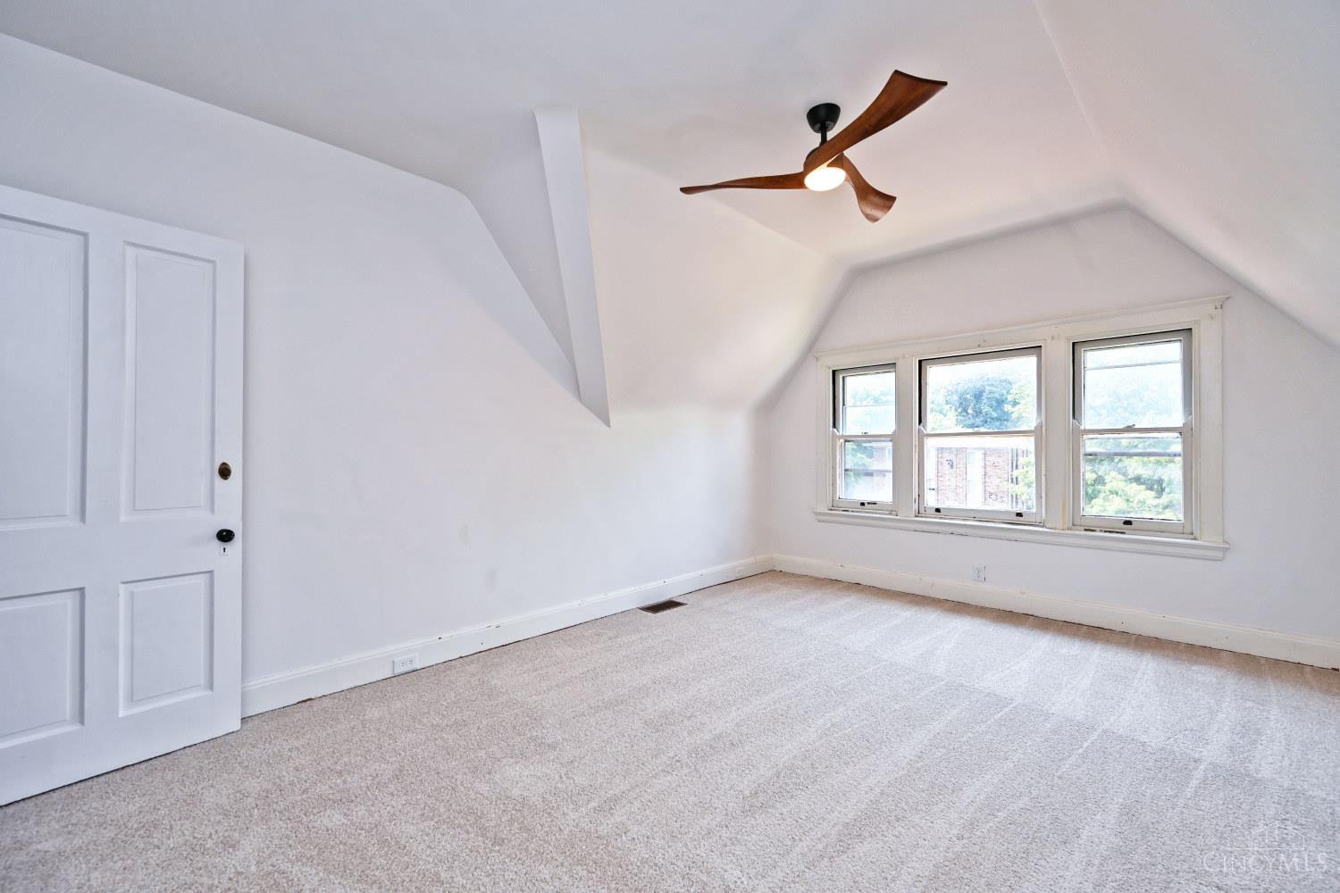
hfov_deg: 100.4
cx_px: 670
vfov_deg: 77.3
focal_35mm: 15
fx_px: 558
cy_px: 446
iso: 200
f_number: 5.6
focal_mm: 15
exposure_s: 1/125
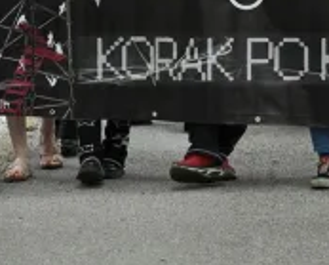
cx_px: 378
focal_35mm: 403
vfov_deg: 3.8
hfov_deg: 4.8
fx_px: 3931
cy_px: -190
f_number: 4
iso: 500
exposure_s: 1/500
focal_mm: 98
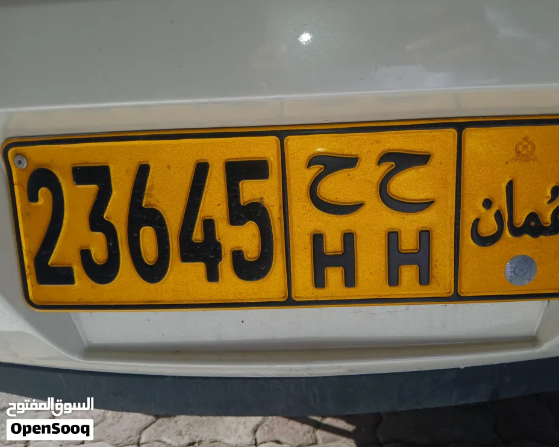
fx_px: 463
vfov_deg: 51.5
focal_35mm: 28
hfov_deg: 62.1
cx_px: 300
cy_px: 224
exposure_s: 1/522
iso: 20
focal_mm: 3.98
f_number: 1.8
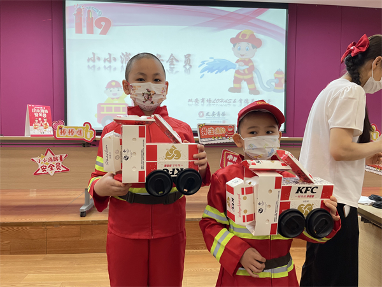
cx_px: 191
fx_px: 287
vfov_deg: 53.1
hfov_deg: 67.3
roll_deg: -0.4
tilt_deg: -3.1
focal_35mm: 26
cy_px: 144
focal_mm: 5.1
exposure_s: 1/100
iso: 100
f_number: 1.6
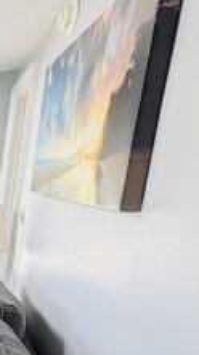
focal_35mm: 38
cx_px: -295
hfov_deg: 14.6
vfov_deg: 51.6
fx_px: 357
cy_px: 244
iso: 63
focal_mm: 2.02
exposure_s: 1/500
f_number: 1.7
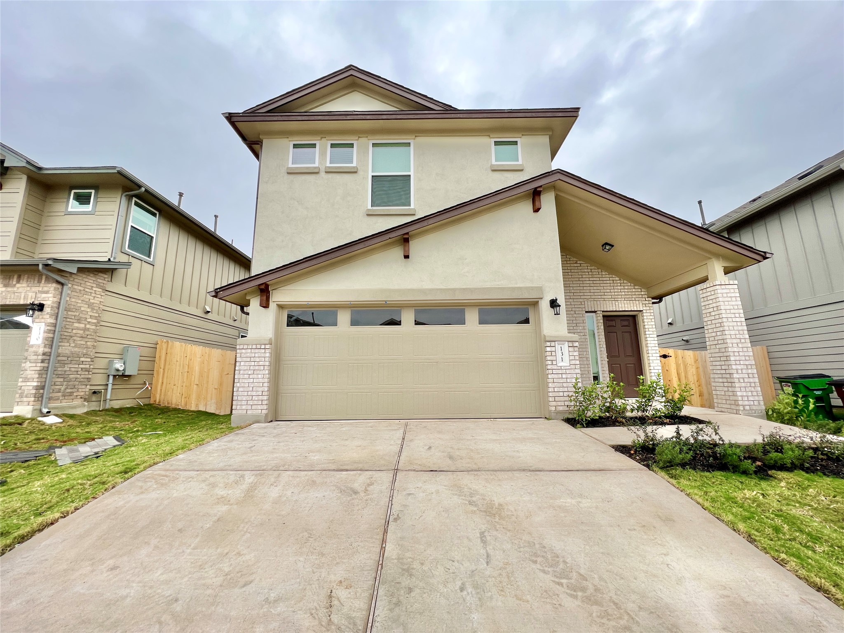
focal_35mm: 13
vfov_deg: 89.9
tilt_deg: +10.5
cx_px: 422
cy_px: 316
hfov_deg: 106.2
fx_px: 317
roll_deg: +0.1
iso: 32
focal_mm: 1.57
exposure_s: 1/165
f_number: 1.8
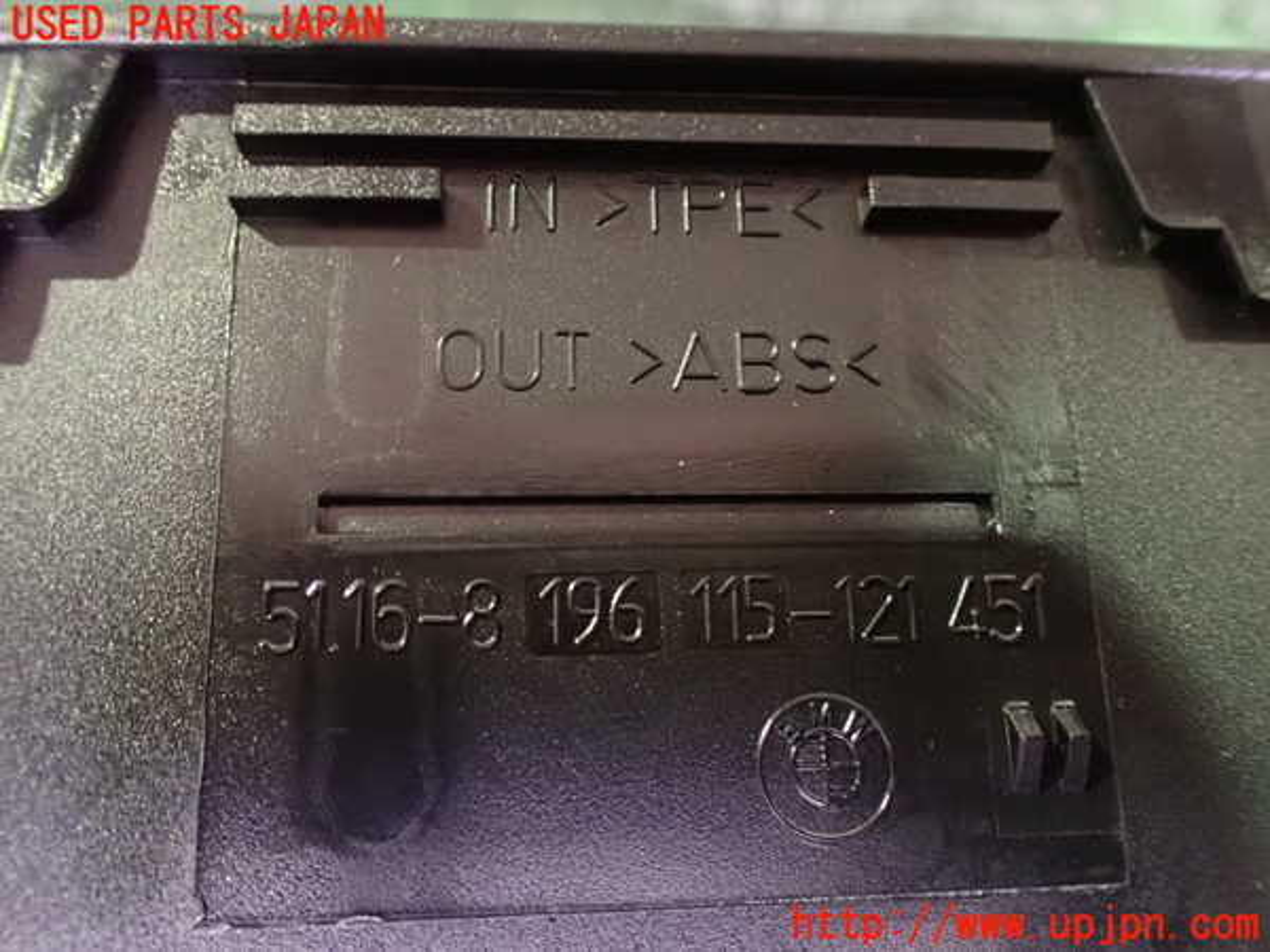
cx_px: 635
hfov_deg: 60.0
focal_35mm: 30
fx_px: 1101
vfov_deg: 46.8
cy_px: 476
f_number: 2.3
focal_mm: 5.4
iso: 1600
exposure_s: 1/20
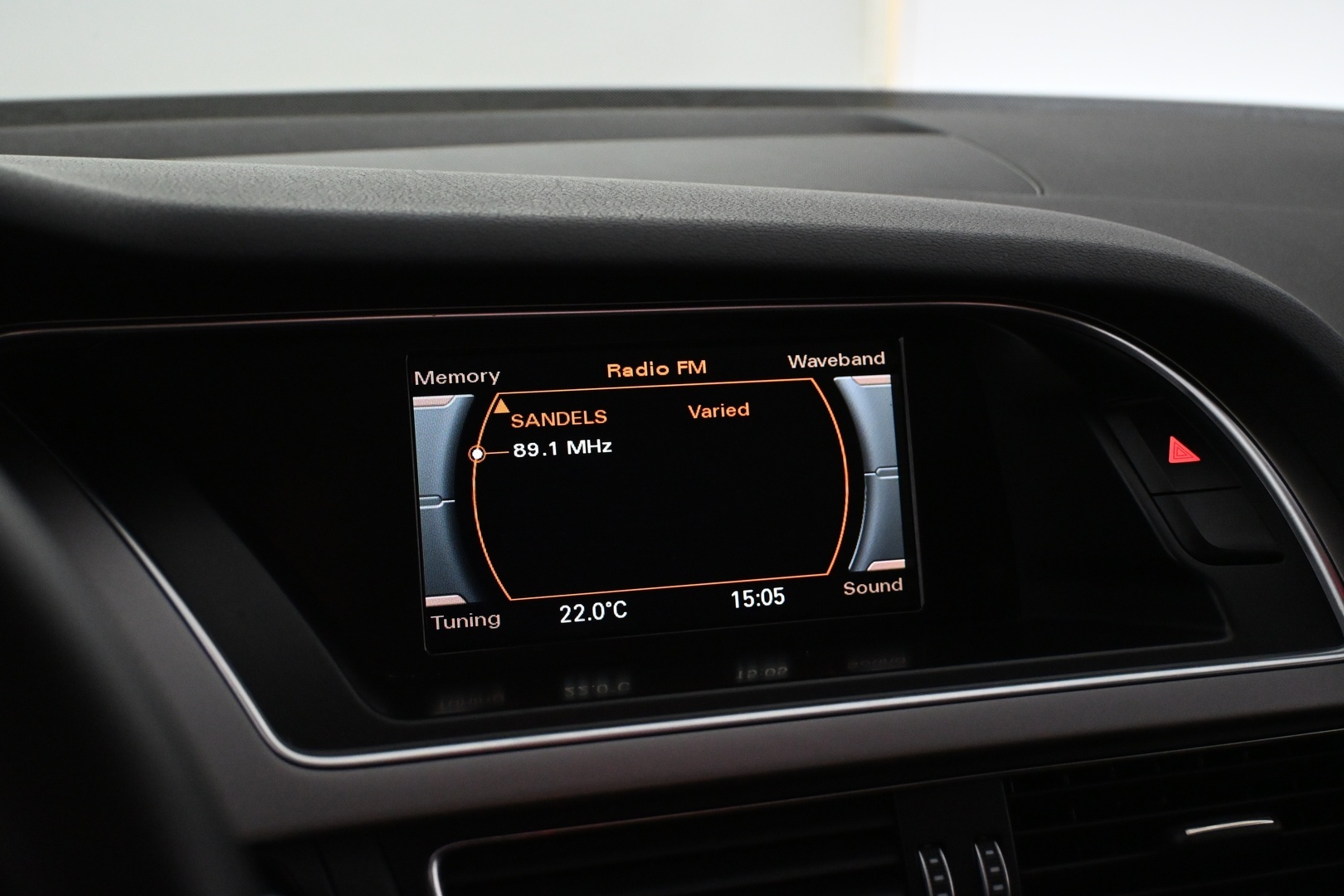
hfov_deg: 43.6
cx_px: 672
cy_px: 448
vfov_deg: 29.9
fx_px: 1680
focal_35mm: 45
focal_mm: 30
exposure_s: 1/100
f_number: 4.8
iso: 3200
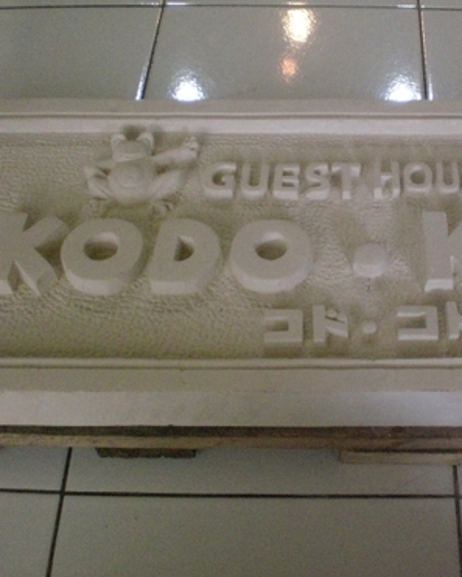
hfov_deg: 29.5
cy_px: 290
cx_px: 380
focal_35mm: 50
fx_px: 854
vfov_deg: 37.3
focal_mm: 6.3
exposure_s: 1/40
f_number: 3.1
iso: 800
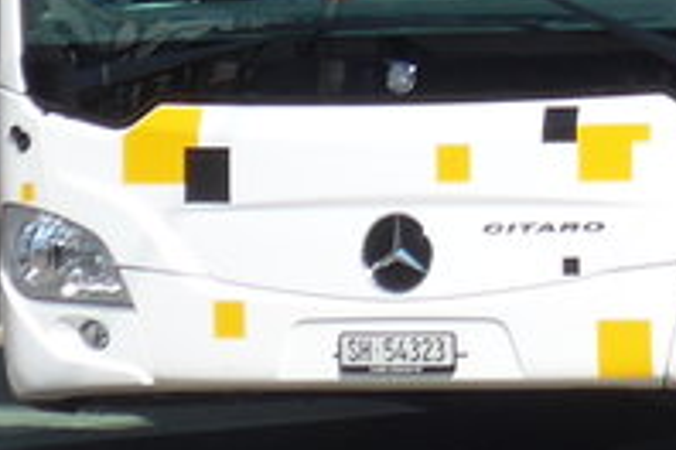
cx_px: 1055
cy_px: -535
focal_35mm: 505
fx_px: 9482
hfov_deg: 4.1
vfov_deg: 2.7
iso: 80
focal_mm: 16
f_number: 4.4
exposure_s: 1/640
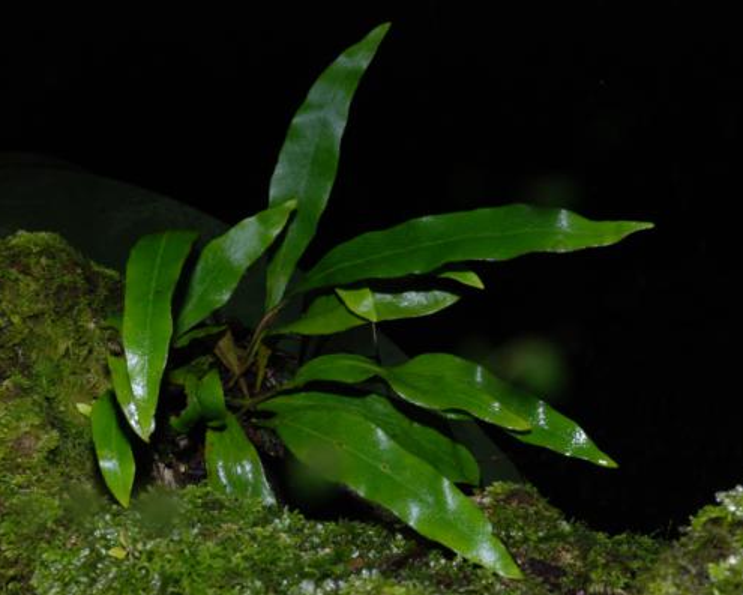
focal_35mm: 65
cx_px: 327
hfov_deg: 29.1
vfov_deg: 23.5
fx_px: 1429
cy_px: 296
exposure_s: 1/60
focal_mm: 38
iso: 200
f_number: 22
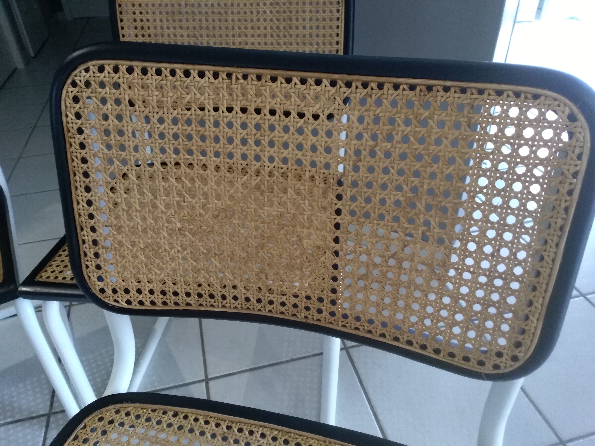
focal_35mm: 26
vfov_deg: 53.1
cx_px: 298
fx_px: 447
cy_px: 223
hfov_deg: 67.3
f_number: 2
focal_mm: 3.54
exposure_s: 1/33.3
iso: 534
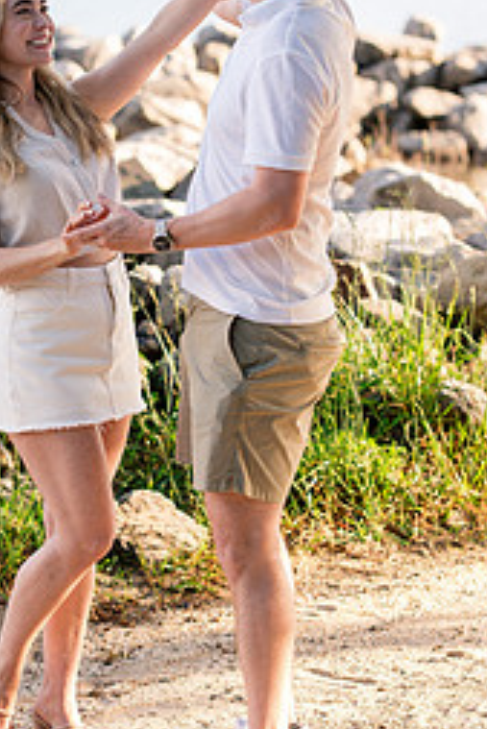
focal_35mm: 151
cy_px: 268
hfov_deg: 9.1
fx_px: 3060
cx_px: 176
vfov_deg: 13.6
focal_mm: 85
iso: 800
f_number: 3.5
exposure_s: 1/1000
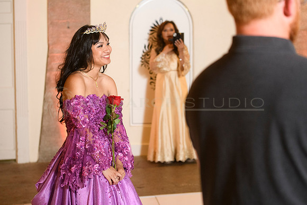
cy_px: 103
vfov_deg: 14.9
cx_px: 148
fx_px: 781
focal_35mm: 92
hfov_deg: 22.2
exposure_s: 1/100
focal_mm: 86
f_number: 4.5
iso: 3200
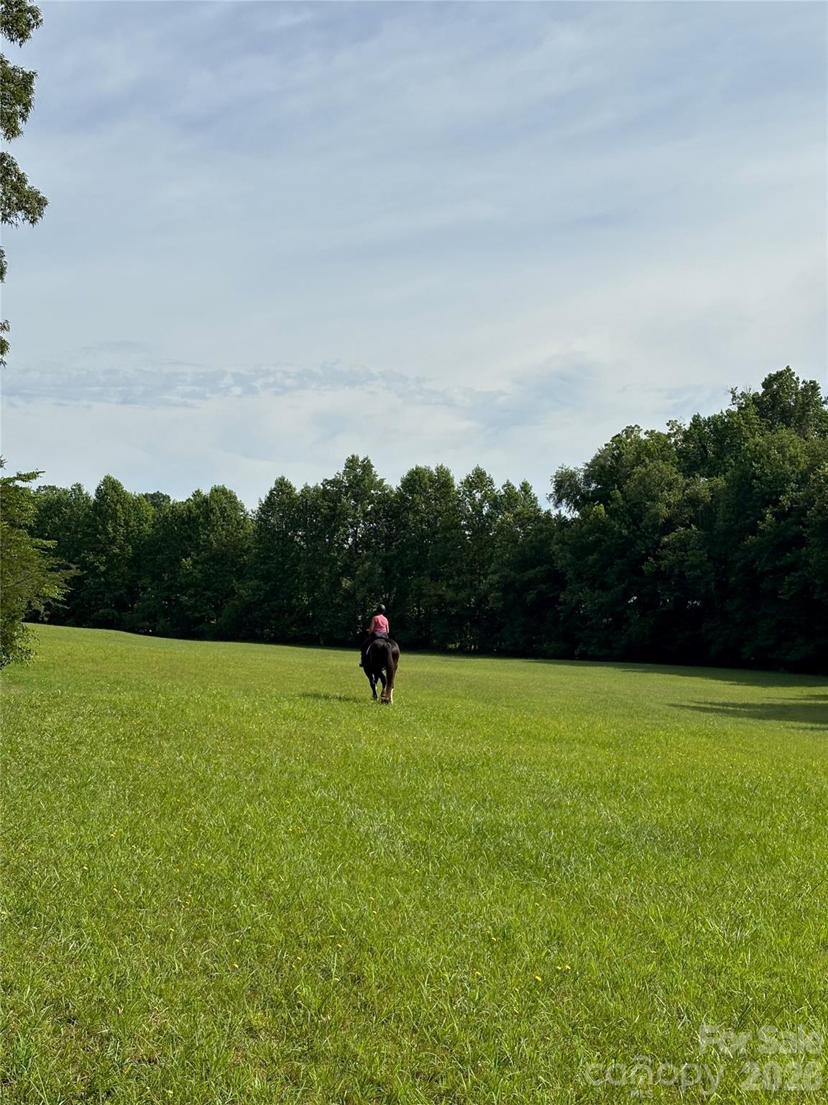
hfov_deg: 28.0
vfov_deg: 36.8
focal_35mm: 52
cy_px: 552
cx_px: 414
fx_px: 1658
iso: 32
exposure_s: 1/4630
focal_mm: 5.96
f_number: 1.6
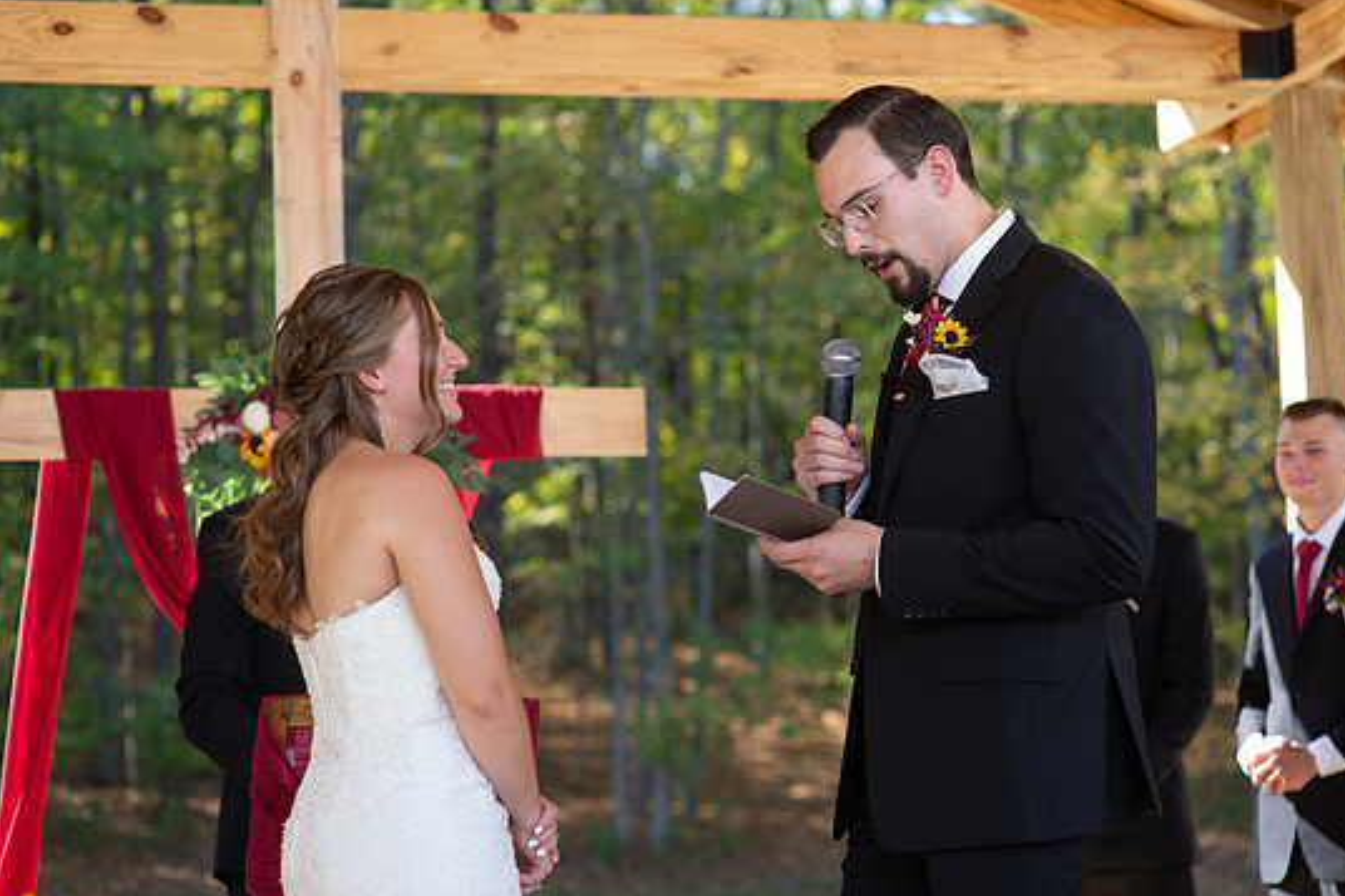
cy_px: 481
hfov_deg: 22.1
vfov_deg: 14.9
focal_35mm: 92
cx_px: 725
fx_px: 3436
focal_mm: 85
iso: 400
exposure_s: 1/500
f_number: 4
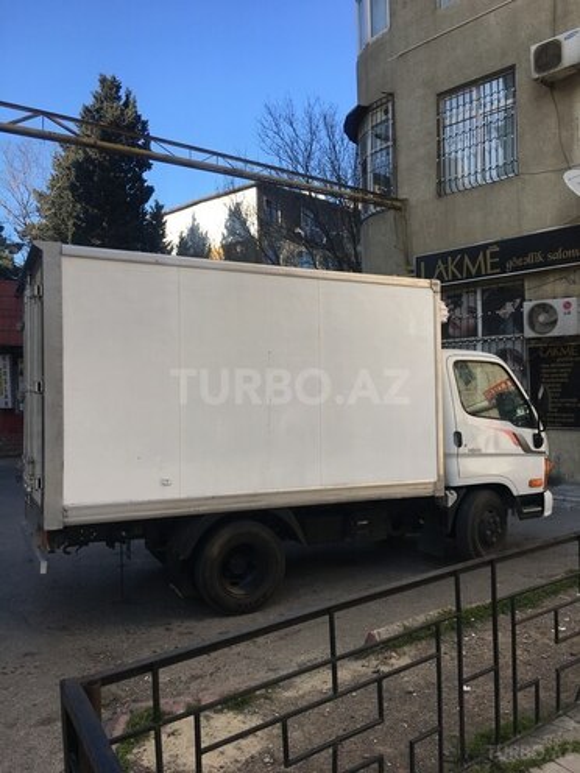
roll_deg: +1.4
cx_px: 290
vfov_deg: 61.7
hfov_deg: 48.2
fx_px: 648
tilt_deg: -0.5
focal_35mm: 29
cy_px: 386
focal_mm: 4.15
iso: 25
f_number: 2.2
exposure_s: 1/601
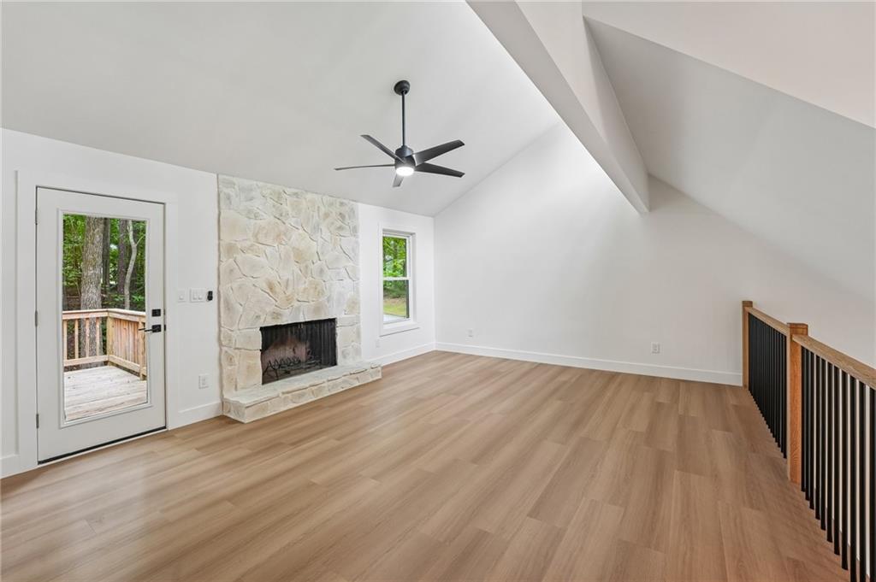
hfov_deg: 104.3
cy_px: 291
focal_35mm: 14
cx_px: 438
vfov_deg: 81.1
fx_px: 340
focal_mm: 14
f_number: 8
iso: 320
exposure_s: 1/20
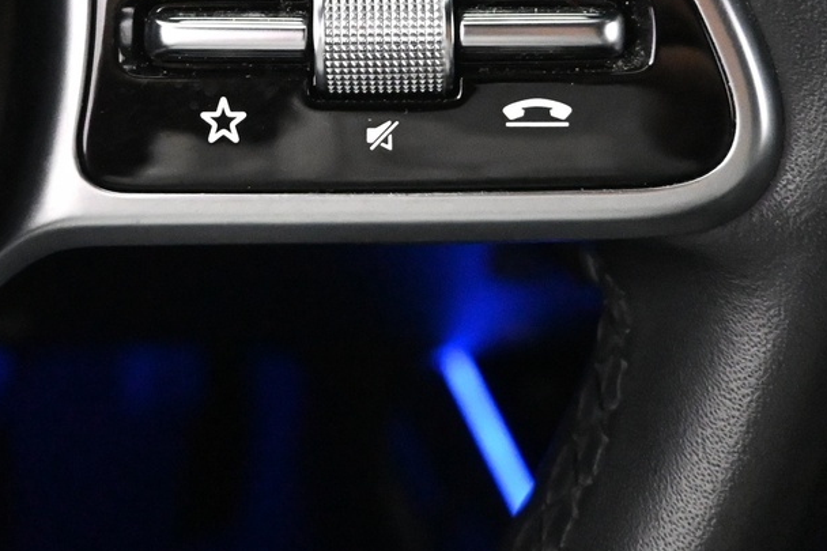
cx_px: 326
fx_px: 1470
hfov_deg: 31.3
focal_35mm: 64
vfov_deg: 20.1
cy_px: -88
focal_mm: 16
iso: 8000
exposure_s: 1/60
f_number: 3.5
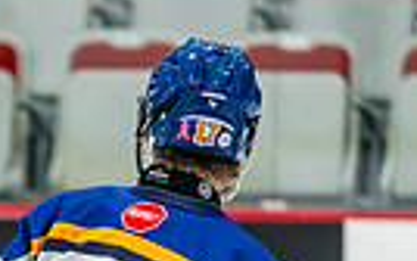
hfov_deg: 2.4
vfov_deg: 1.5
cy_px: 413
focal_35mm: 875
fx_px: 9952
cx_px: -31
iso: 1000
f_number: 3.2
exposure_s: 1/640
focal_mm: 160
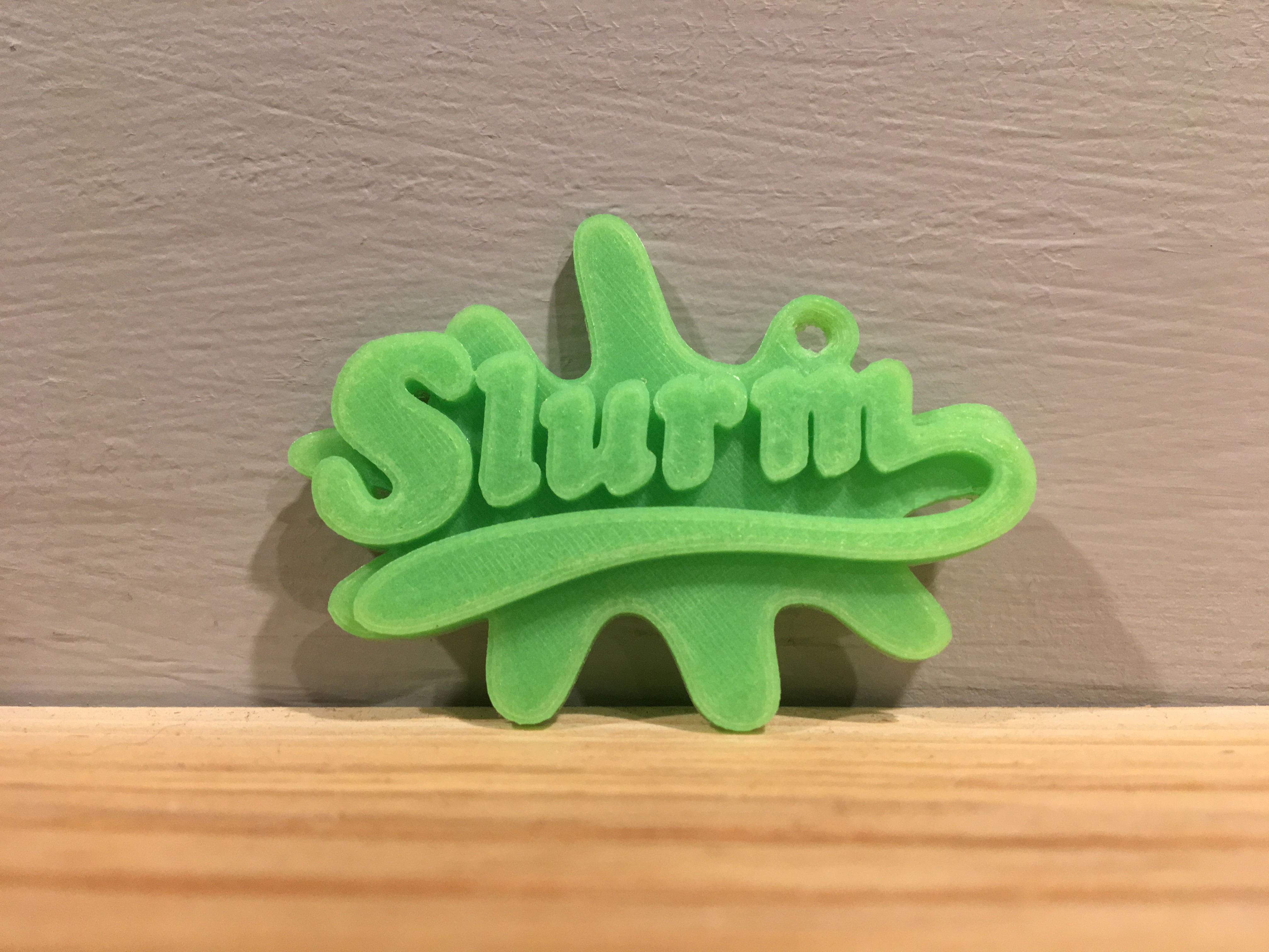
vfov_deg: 48.2
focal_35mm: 29
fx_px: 1063
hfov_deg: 61.7
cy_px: 476
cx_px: 634
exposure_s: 1/30
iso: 100
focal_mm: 4.15
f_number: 2.2
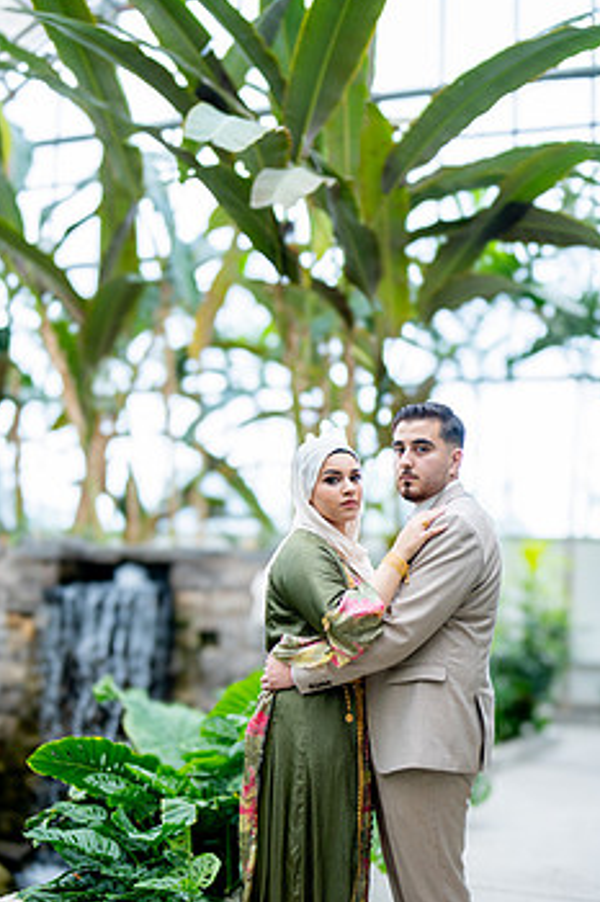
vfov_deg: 43.3
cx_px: 273
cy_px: 562
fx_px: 1126
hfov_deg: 29.8
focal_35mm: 45
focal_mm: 35
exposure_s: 1/800
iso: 200
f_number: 1.2
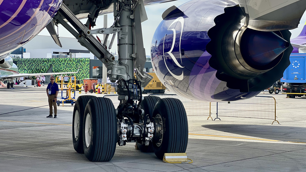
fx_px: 682
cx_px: 153
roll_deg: +0.4
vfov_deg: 14.4
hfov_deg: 25.3
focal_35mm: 84
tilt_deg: +1.7
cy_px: 62
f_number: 2.8
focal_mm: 9
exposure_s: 1/405
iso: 32
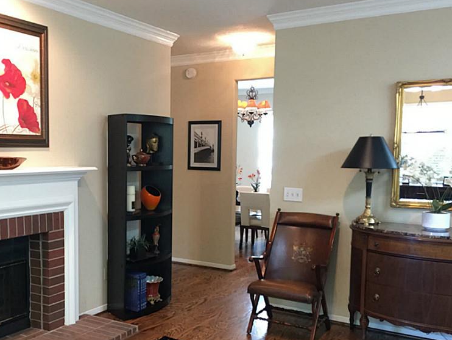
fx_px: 522
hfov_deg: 46.1
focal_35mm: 40
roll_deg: -1.1
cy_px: 206
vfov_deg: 35.8
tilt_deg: -5.7
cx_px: 150
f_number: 2.2
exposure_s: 1/15
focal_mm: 4.15
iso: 125
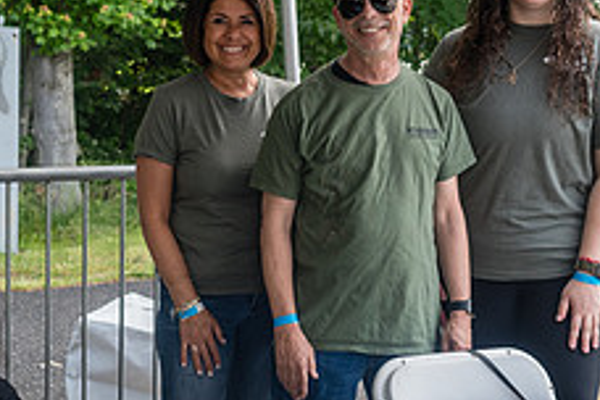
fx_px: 1483
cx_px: 332
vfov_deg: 15.4
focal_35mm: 89
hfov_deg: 22.9
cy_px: 196
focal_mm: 35
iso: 250
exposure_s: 1/250
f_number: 4
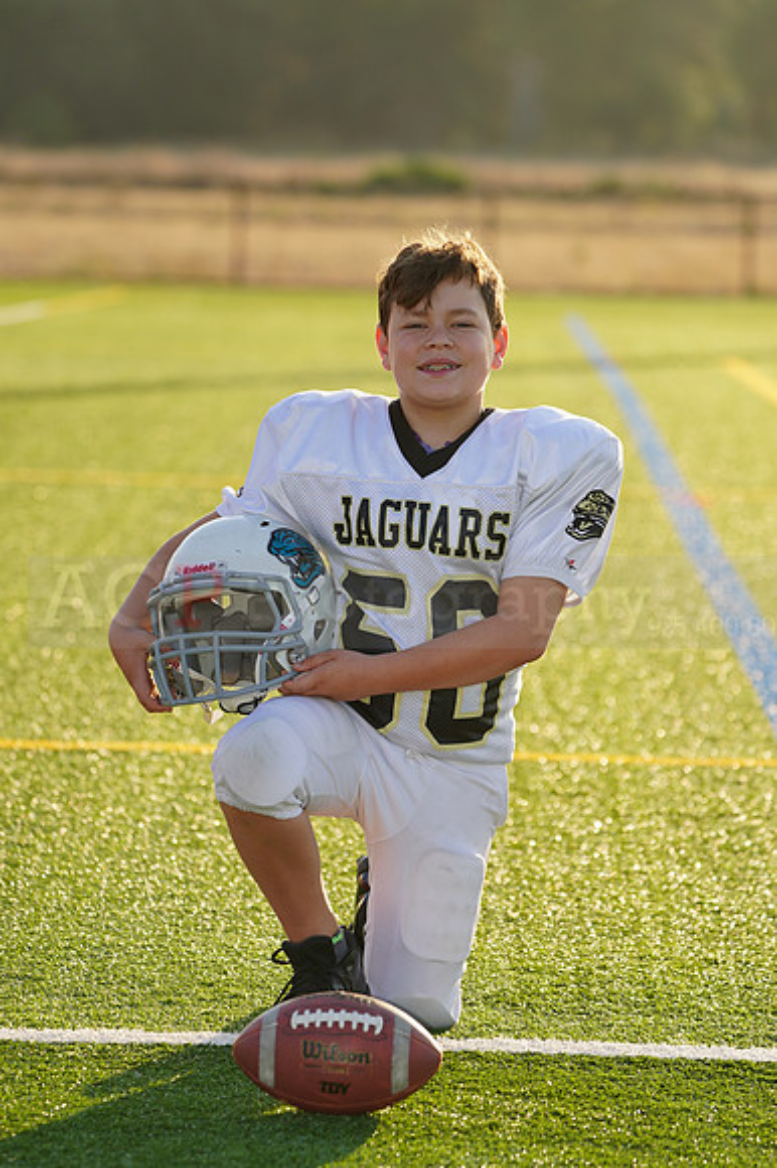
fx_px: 6579
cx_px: 388
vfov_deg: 10.1
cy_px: 584
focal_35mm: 203
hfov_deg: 6.8
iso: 100
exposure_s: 1/250
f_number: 5.6
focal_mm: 203
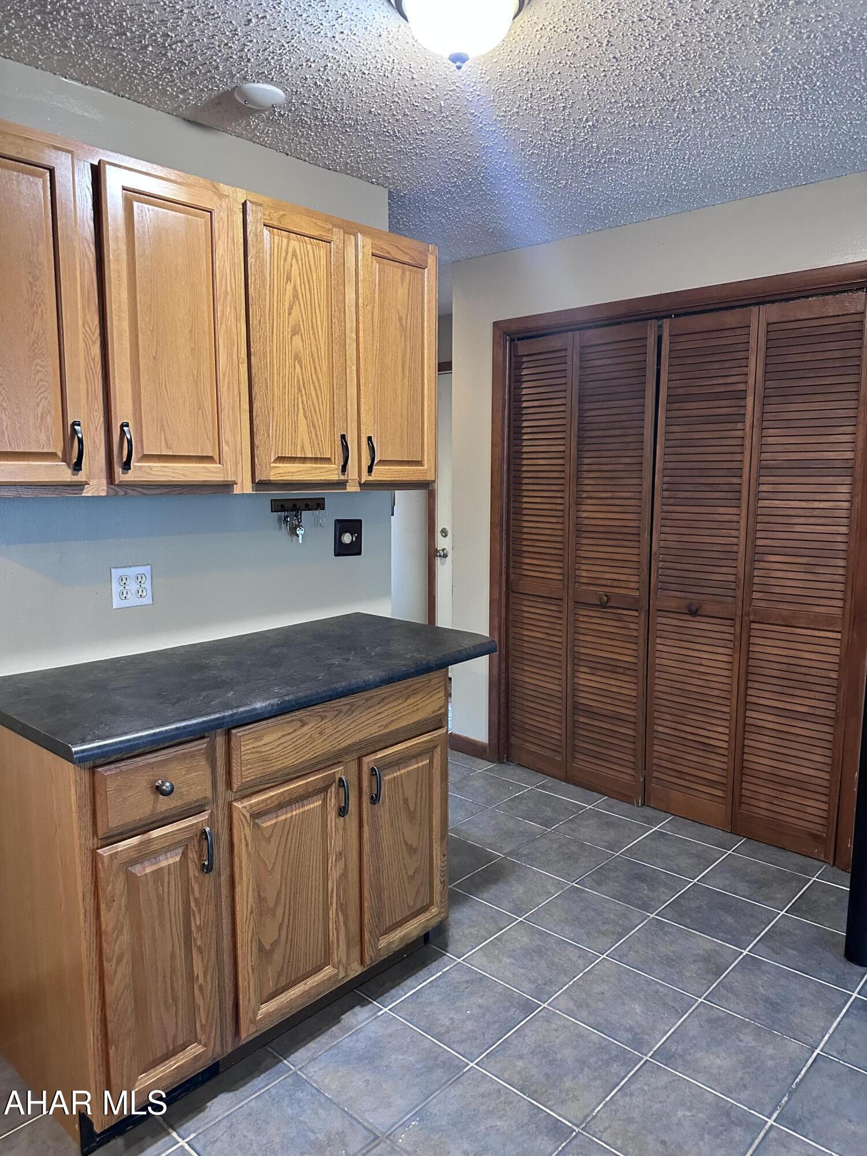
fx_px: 801
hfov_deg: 56.8
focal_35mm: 24
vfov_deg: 71.6
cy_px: 578
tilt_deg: -6.3
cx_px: 434
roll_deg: -0.2
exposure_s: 1/60
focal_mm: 6.86
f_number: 1.78
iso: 640
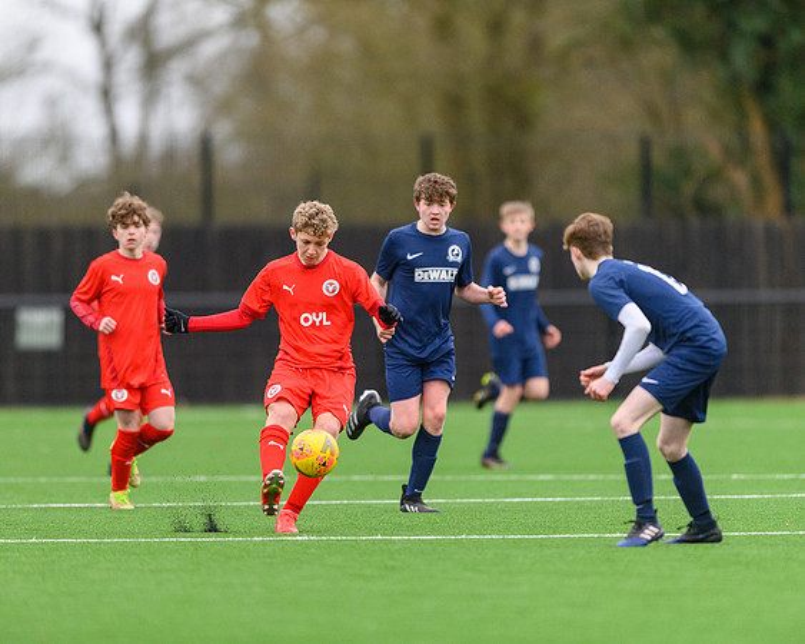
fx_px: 11380
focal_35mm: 478
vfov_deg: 3.2
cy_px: 321
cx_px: 377
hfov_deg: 4.1
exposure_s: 1/2000
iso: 3600
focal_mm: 400
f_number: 2.8
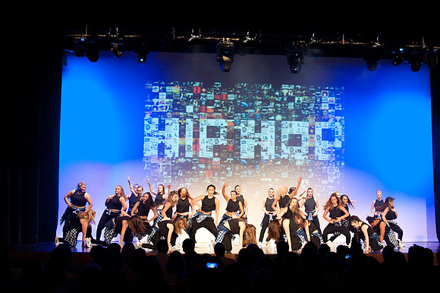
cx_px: 220
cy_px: 146
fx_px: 855
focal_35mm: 70
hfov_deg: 28.9
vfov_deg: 19.4
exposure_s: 1/200
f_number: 2.8
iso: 3200
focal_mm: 70
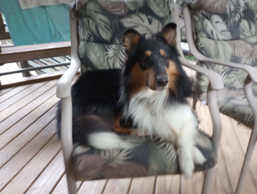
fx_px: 208
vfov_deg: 49.9
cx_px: 128
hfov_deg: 63.4
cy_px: 97
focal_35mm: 28
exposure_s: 1/24
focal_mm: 4.27
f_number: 1.8
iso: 939
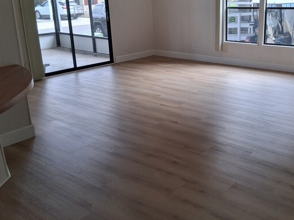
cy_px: 96
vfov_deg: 35.1
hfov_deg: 45.3
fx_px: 348
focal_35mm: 41
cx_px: 188
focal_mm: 3.98
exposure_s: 1/100
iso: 40
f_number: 1.8
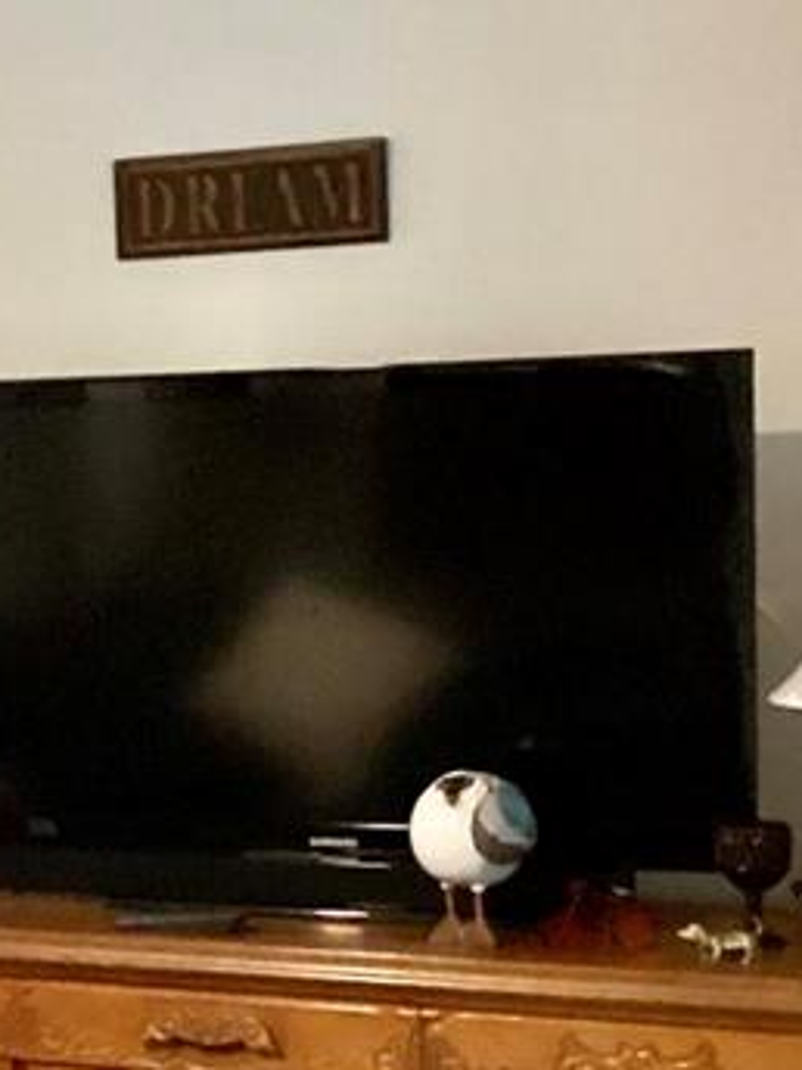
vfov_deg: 18.2
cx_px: -227
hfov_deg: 13.2
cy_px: 722
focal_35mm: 108
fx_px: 3336
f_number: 2.4
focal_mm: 3.3
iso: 640
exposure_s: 1/30
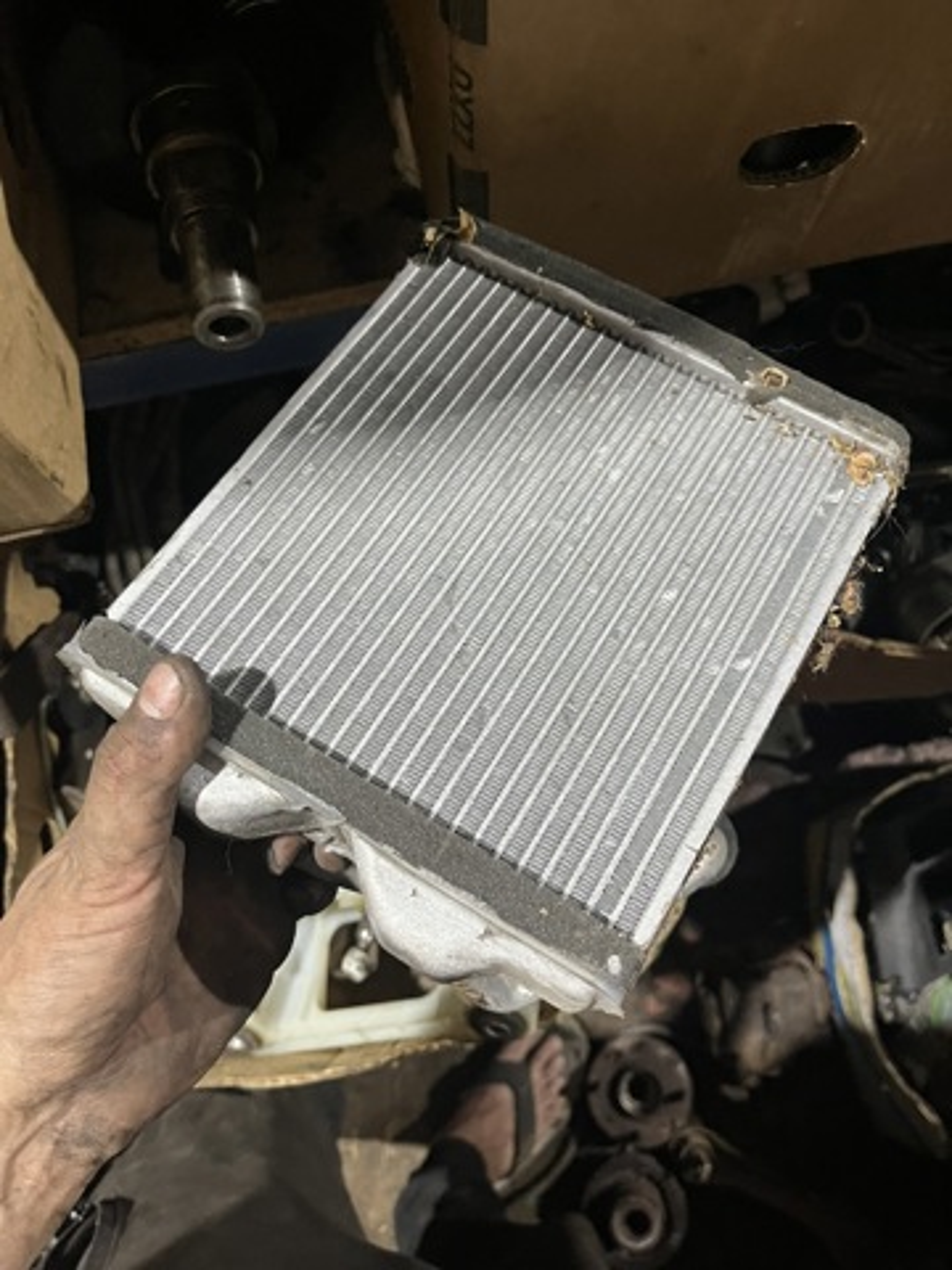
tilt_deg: -73.3
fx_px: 953
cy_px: 635
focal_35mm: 26
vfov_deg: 67.3
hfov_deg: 53.1
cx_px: 476
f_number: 1.6
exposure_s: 1/50
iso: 320
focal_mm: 5.1
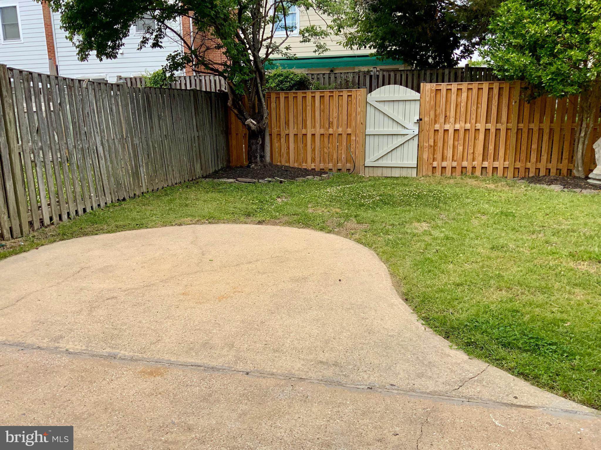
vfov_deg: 48.2
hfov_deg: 61.7
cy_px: 225
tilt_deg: -14.0
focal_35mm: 29
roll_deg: +0.3
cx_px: 300
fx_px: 503
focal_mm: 3
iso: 16
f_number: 1.8
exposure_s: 1/1168
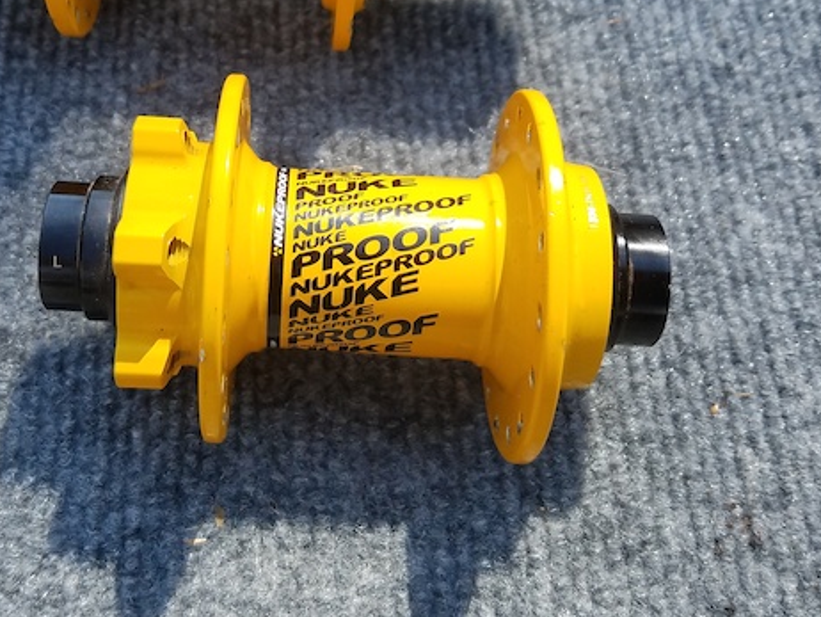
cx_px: 279
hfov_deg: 41.6
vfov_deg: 31.4
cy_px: 130
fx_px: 1068
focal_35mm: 45
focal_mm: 4.2
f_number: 1.7
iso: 50
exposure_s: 1/602
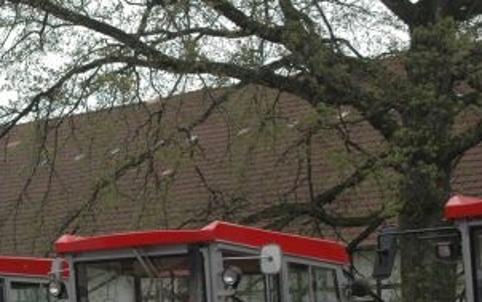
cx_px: -150
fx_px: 1542
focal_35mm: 117
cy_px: 320
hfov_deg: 16.7
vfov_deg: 11.0
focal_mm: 29
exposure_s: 1/320
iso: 400
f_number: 9
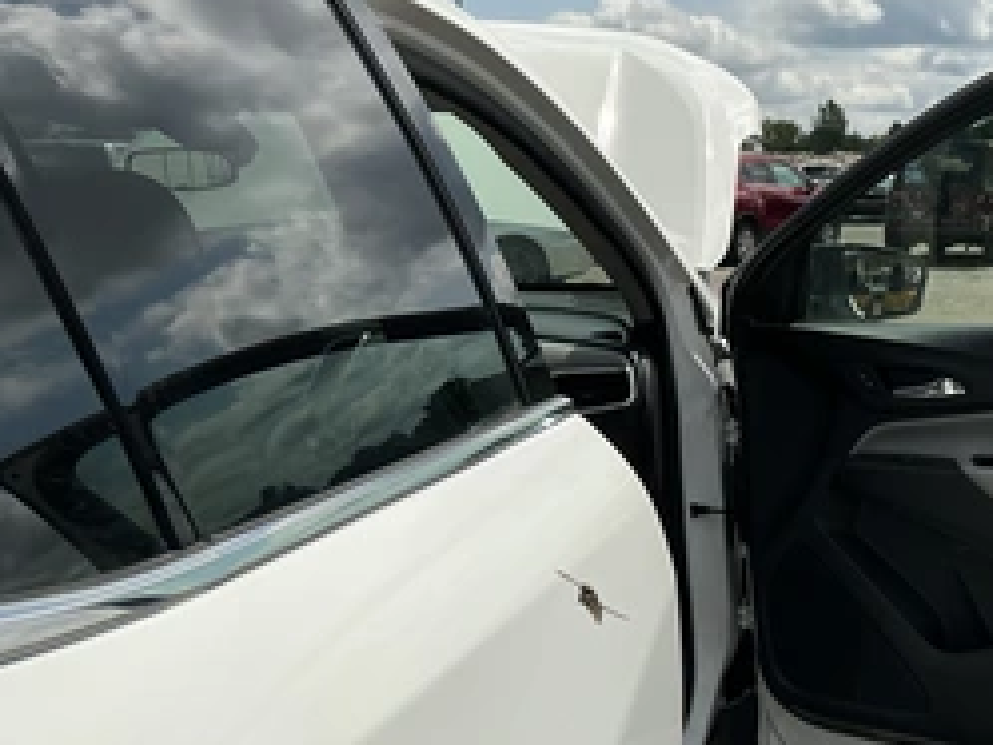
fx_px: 1291
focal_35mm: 45
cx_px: 734
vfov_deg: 32.2
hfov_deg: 41.0
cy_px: 402
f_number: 1.8
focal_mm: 3
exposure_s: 1/3322
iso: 25
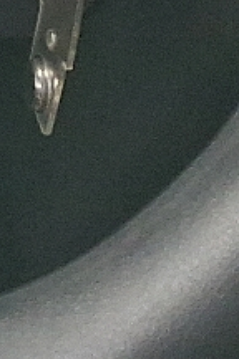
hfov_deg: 6.7
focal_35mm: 192
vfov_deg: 9.6
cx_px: -395
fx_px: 1918
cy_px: -486
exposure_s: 1/120
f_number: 1.8
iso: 132
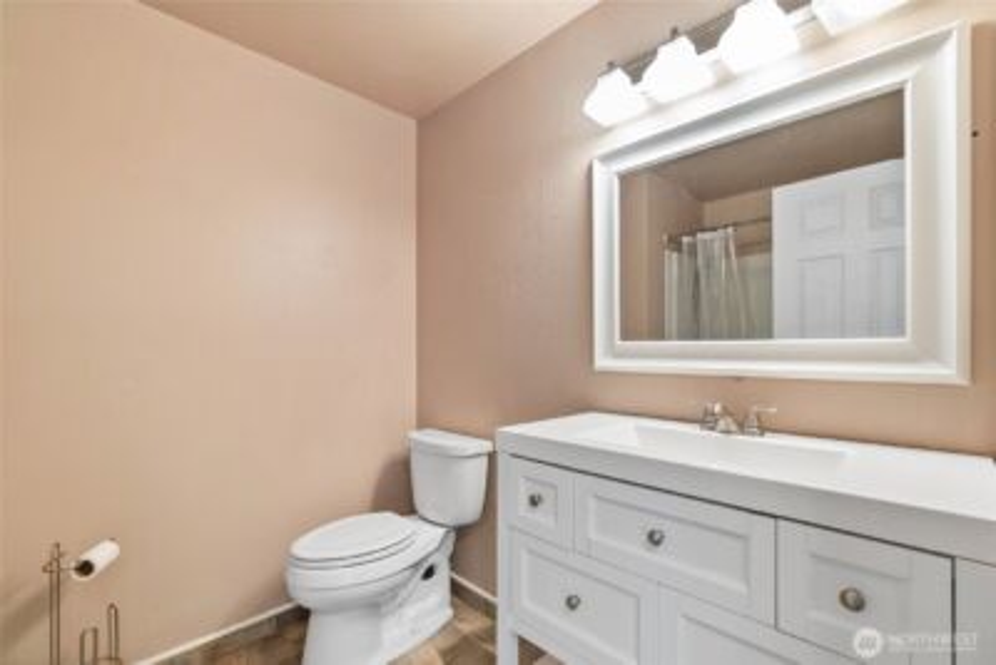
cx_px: 498
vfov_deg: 77.4
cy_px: 332
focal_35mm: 15
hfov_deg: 100.4
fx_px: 415
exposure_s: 1/4
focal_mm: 10
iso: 400
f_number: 5.6
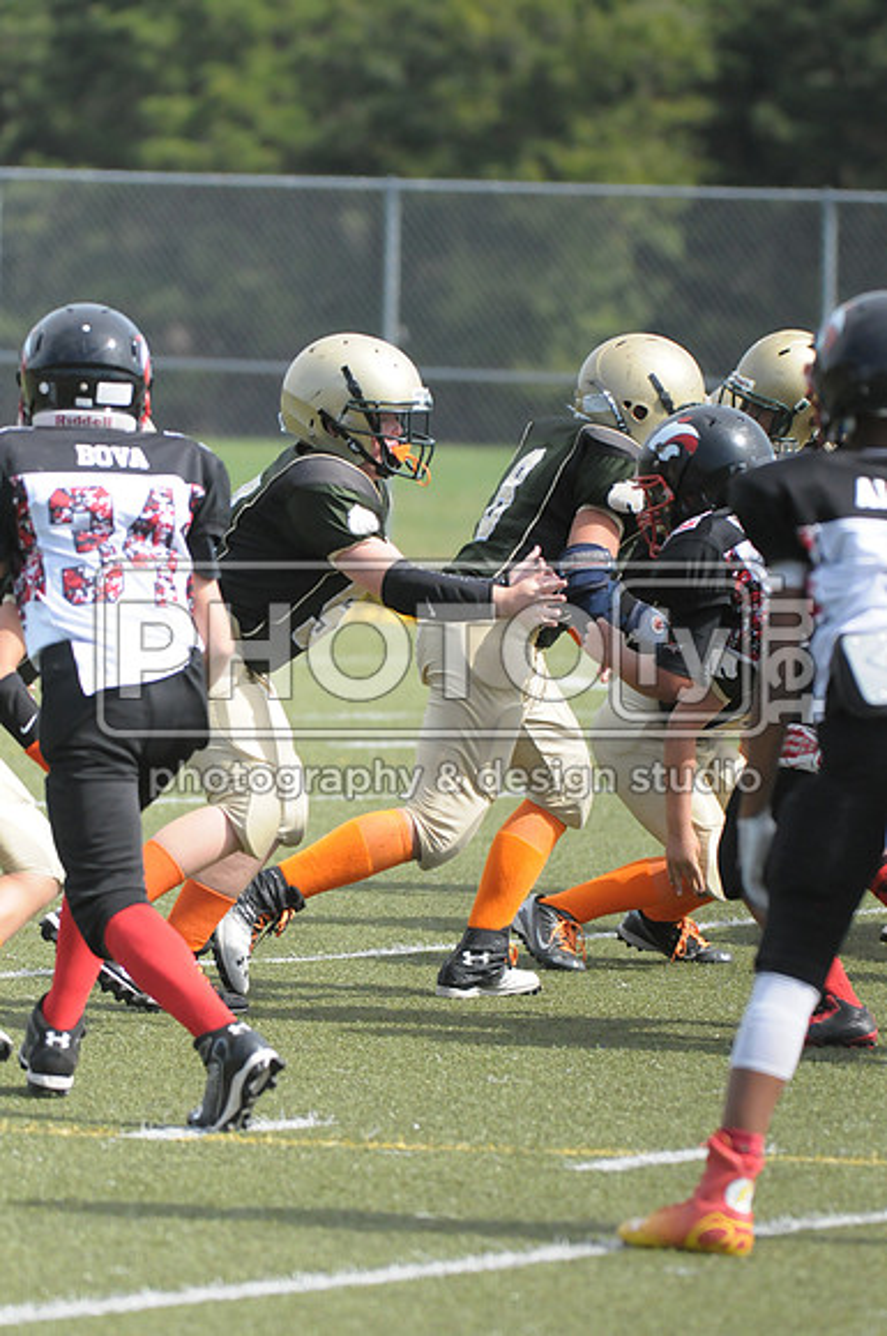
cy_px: 668
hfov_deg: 4.6
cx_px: 444
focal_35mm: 300
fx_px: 11120
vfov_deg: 6.9
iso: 1600
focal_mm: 200
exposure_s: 1/8000
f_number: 4
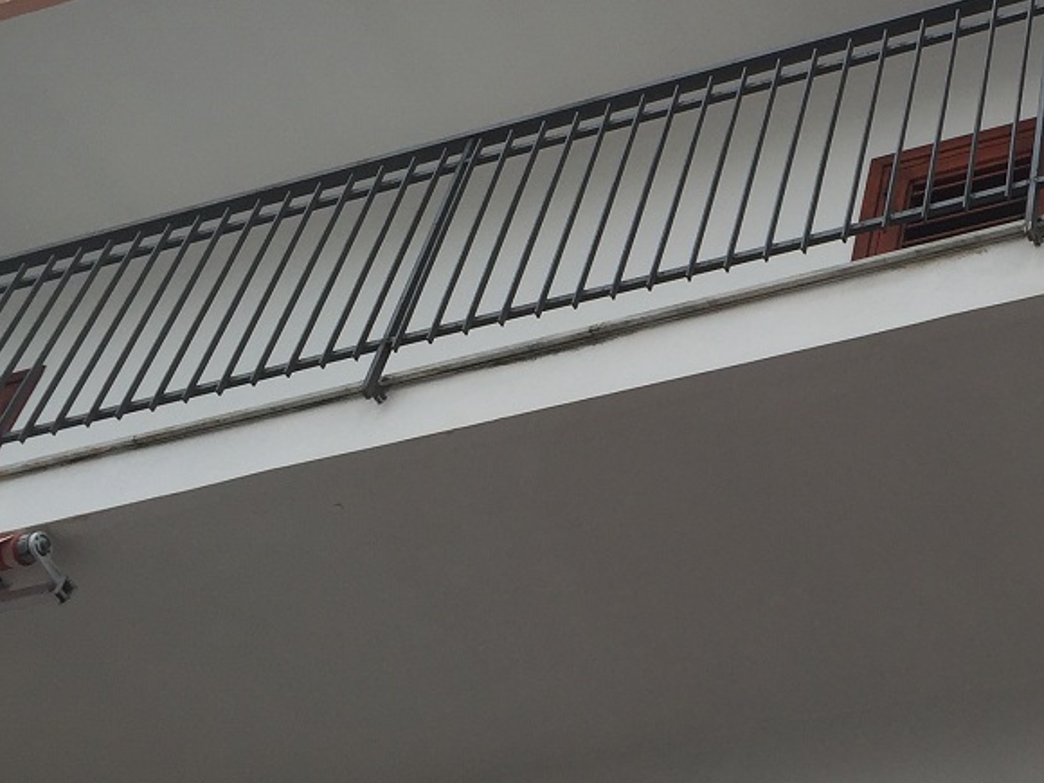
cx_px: 1001
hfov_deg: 25.9
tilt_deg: +47.4
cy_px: 439
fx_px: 2171
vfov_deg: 20.4
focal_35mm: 72
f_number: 2.2
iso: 32
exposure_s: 1/648
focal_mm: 4.15
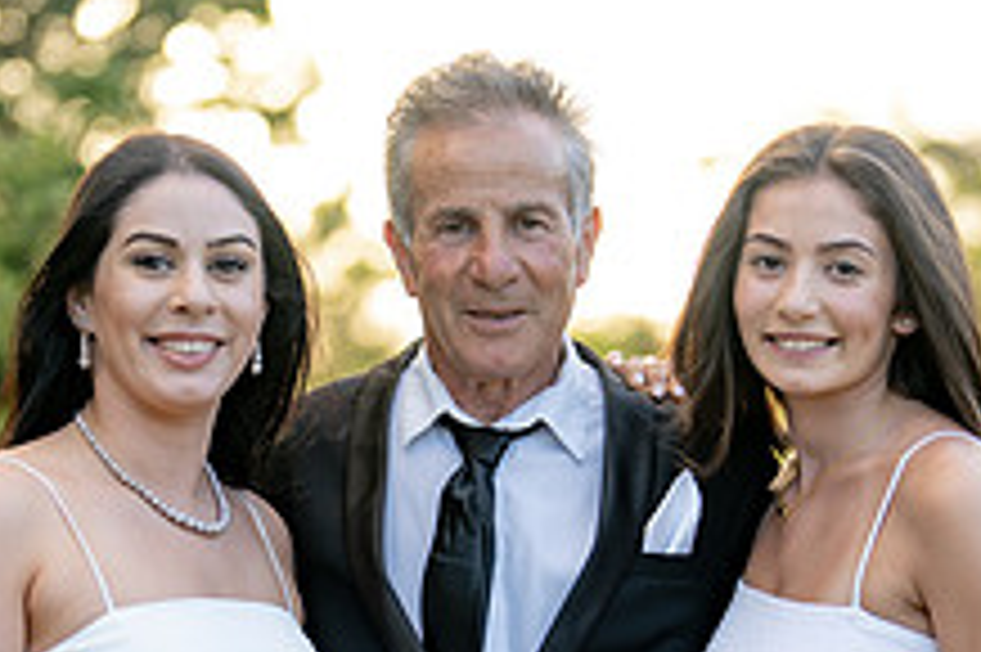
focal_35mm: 133
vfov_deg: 10.3
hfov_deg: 15.4
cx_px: 536
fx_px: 3621
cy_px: 560
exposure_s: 1/1000
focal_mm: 50
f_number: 1.2
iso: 100
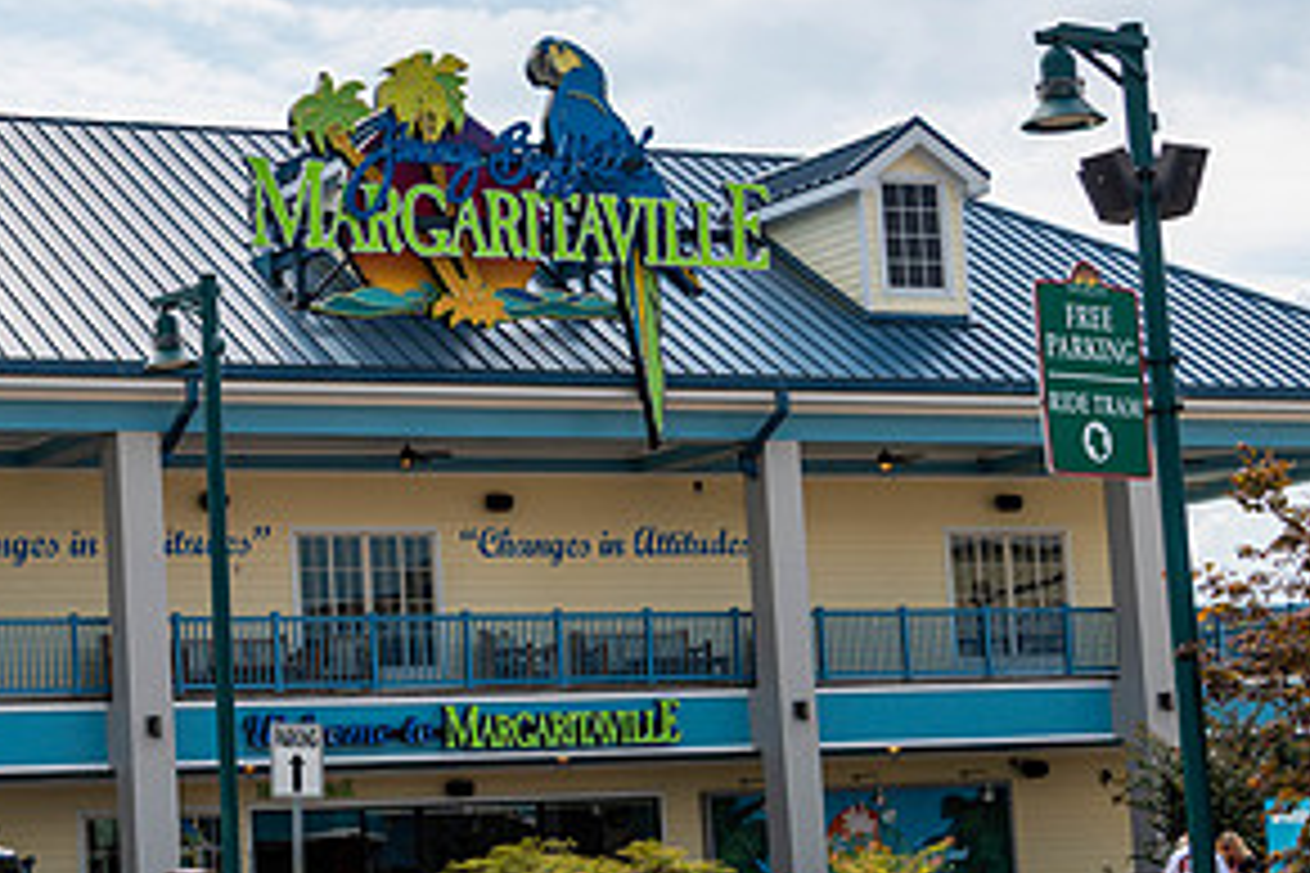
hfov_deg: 22.0
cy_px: 502
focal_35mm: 91
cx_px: 230
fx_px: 3311
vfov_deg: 15.0
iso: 100
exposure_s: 1/400
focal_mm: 45
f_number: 7.1
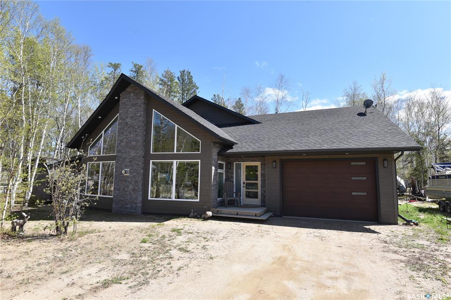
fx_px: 238
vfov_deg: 64.5
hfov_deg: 86.9
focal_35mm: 19
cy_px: 150
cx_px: 226
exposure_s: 1/320
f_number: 9
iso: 200
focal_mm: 19
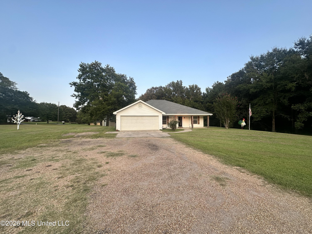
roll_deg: +0.3
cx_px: 156
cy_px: 117
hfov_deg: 102.1
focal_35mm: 14
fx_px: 126
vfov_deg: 85.7
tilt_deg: +1.0
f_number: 2.2
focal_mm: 2.22
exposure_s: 1/165
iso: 40
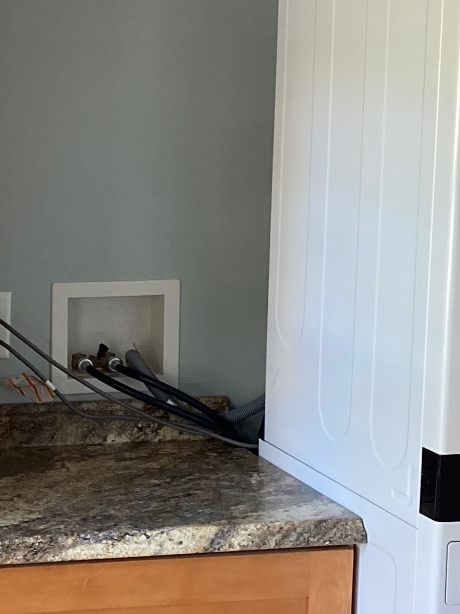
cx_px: 10
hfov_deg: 15.8
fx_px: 1630
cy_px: 357
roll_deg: +0.1
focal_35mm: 92
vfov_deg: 21.3
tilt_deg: -9.7
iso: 125
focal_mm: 3.99
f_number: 1.8
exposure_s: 1/60
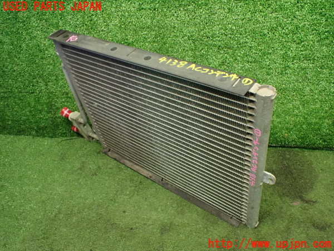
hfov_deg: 60.0
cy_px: 126
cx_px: 167
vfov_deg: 46.8
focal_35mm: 30
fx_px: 289
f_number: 2.3
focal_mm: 5.4
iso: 800
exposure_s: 1/100
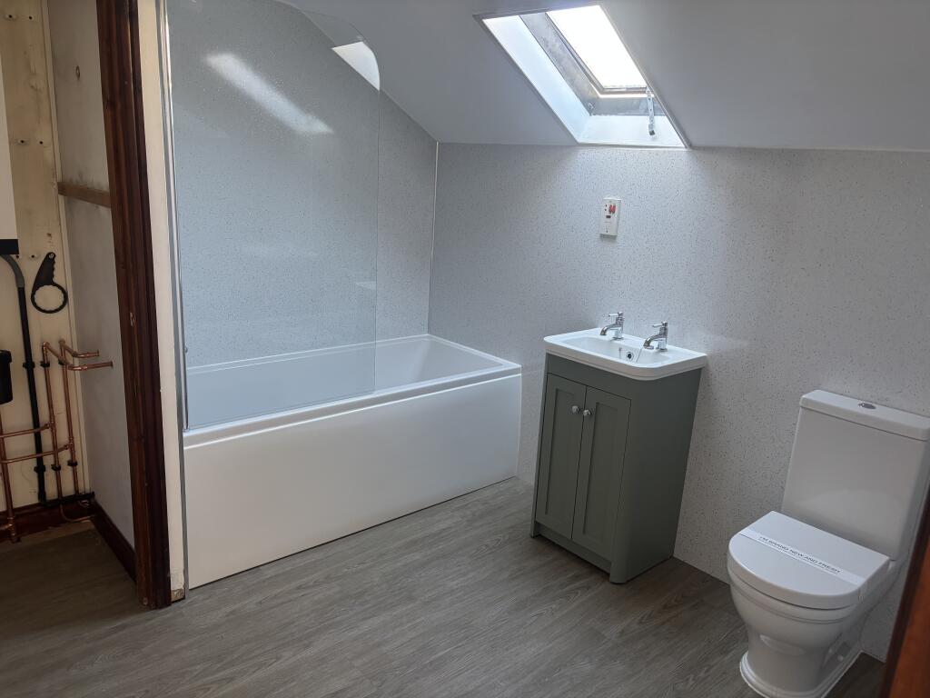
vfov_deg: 53.1
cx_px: 465
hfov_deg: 67.3
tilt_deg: -14.6
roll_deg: -3.1
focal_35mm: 26
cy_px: 349
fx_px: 699
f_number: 1.6
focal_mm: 5.96
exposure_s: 1/61
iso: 125
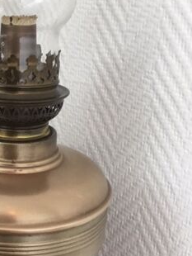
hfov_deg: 22.5
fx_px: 473
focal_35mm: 64
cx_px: 25
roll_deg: -0.3
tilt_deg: -15.4
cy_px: 109
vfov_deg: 30.2
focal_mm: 3.3
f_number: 2.4
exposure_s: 1/33
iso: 64
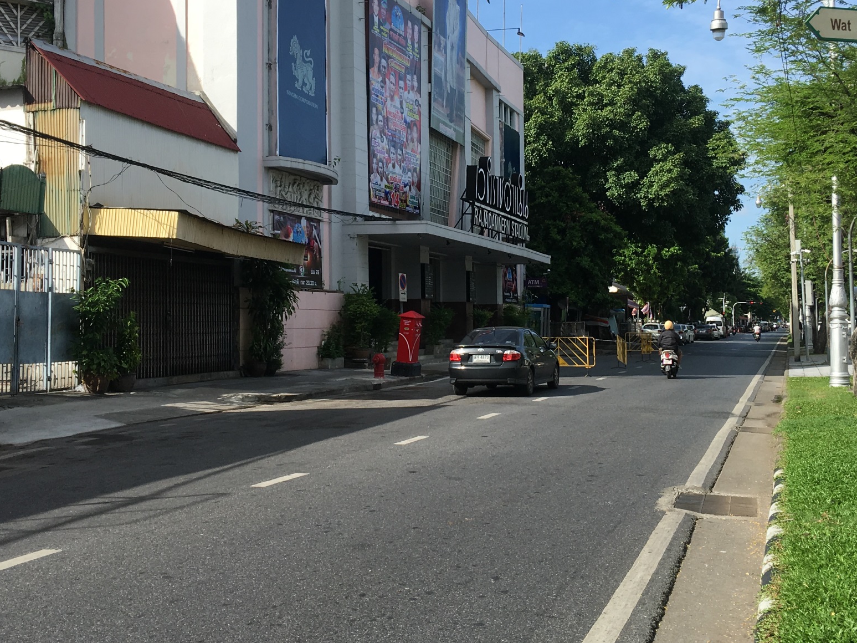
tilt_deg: +3.9
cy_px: 283
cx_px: 429
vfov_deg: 32.1
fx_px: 1114
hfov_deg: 42.1
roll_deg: +0.8
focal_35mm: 45
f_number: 2.2
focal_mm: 4.15
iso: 25
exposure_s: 1/1040
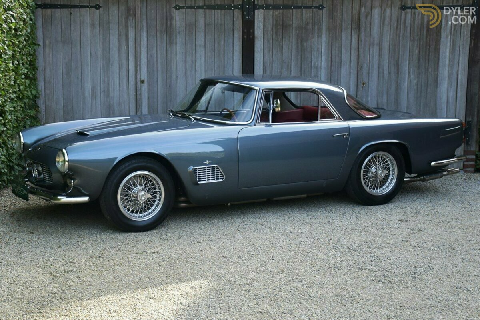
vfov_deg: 28.1
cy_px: 160
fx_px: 640
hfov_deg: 41.1
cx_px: 240
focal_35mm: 48
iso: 200
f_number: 4
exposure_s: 1/125
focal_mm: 32
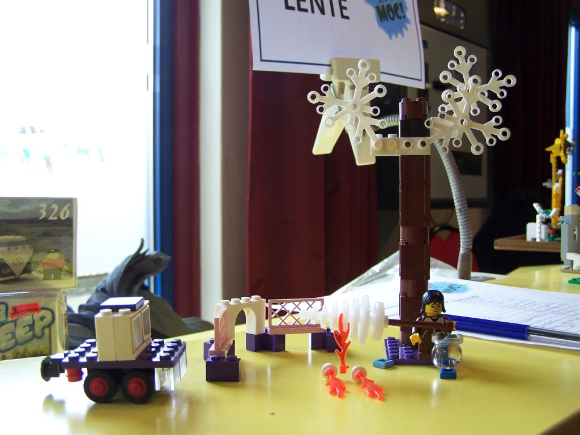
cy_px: 218
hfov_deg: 46.8
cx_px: 290
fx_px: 670
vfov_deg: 36.0
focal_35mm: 40
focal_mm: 6.7
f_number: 2.8
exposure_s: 1/30
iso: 80
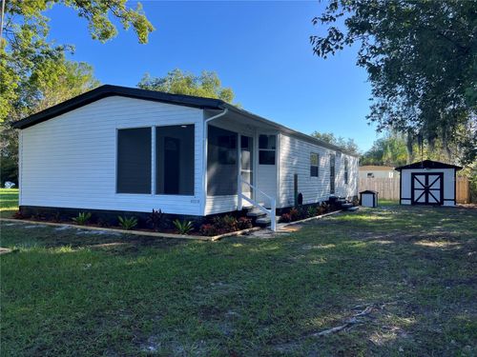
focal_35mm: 26
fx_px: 358
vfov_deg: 53.1
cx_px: 238
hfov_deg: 67.3
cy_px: 178
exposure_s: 1/1395
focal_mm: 5.7
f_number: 1.5
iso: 50
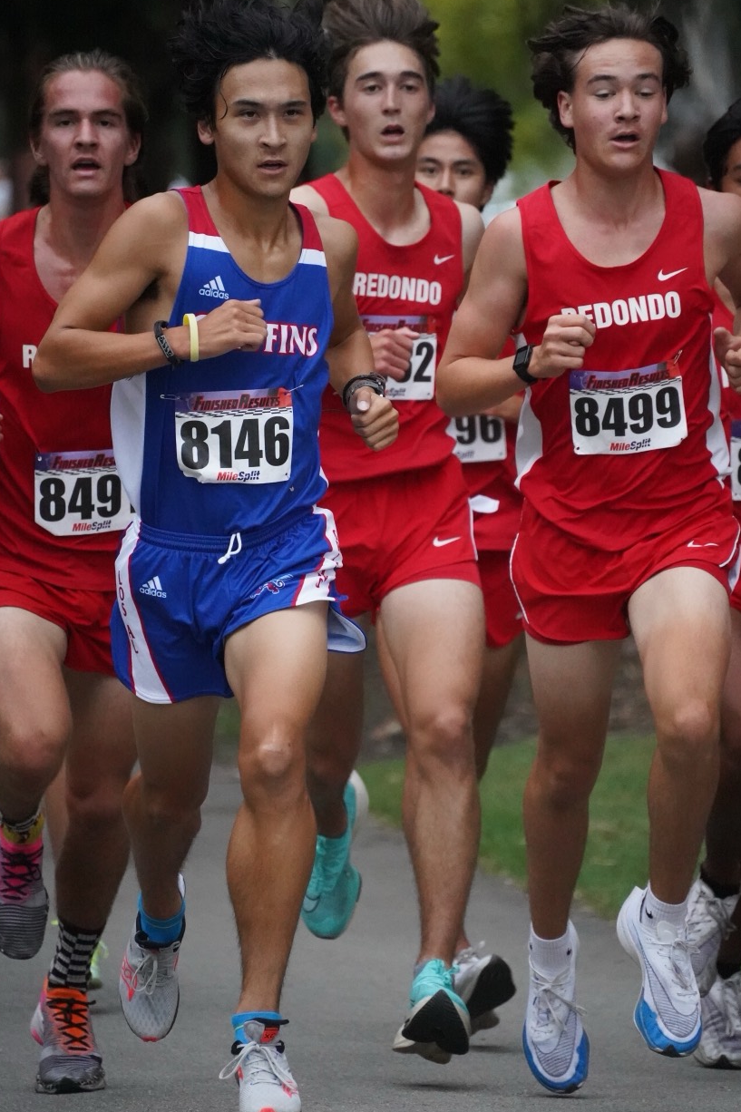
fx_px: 10654
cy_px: 522
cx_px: 358
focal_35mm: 345
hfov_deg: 4.0
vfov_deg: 6.0
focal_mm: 282
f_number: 6.3
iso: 16000
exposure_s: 1/4000
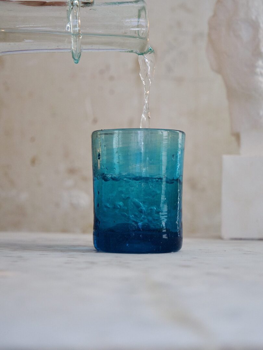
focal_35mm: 88
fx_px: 891
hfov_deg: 16.8
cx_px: 132
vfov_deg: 22.3
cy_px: 175
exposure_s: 1/100
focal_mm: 44
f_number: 3.9
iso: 640
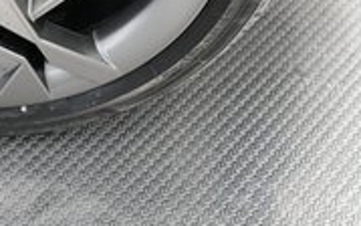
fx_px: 1004
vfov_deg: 12.0
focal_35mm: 102
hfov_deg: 19.6
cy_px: -163
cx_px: -30
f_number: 2.8
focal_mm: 28
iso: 3200
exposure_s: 1/250
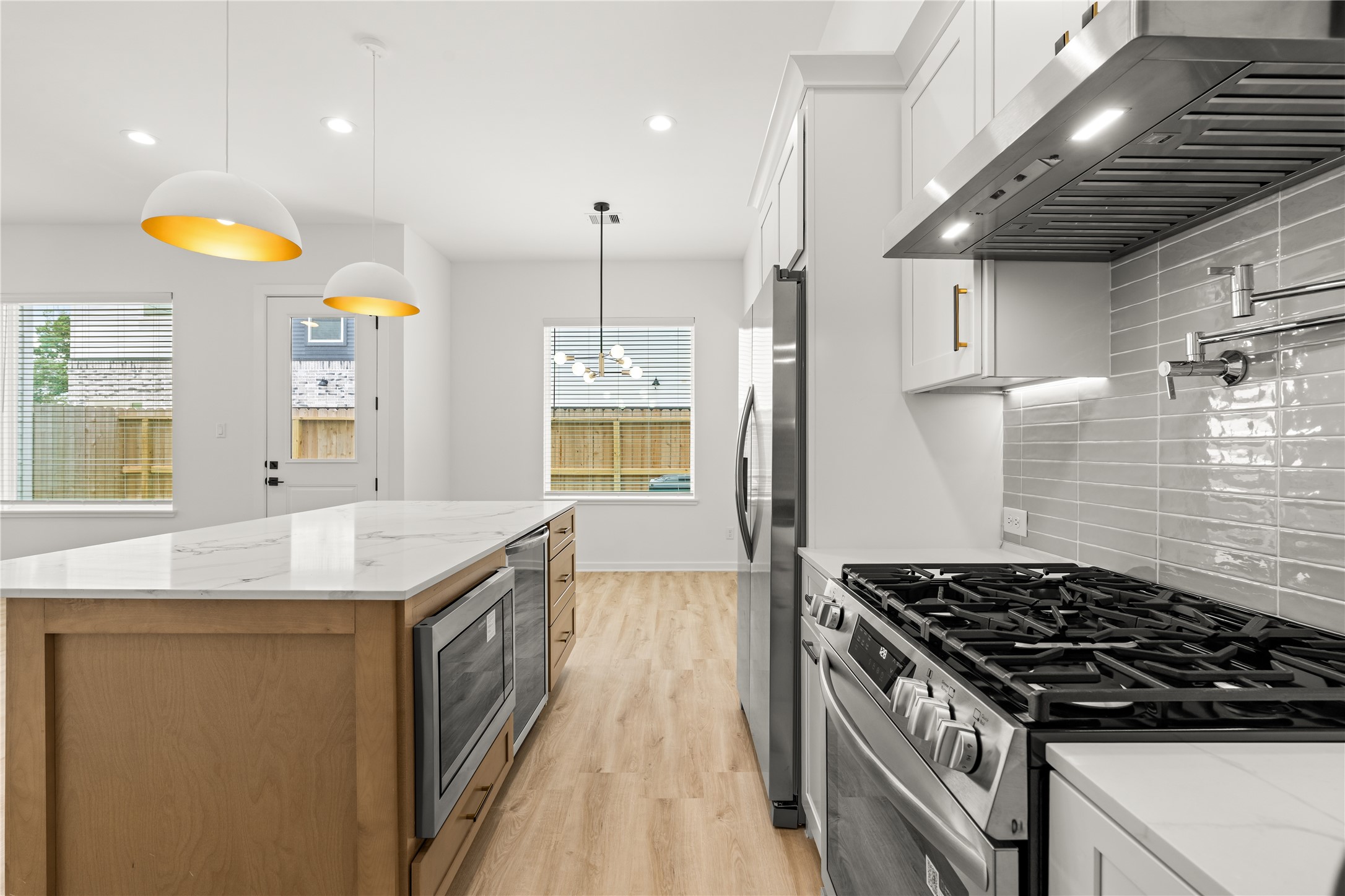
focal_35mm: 16
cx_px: 672
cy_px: 448
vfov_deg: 73.7
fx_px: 598
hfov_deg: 96.7
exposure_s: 1/2.5
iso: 200
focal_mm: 16
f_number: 9
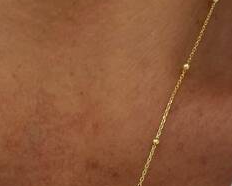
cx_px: 79
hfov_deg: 27.0
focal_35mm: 70
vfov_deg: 20.6
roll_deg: +0.1
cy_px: 216
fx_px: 481
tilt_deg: +9.1
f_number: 1.6
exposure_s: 1/100
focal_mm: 4.2
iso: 125
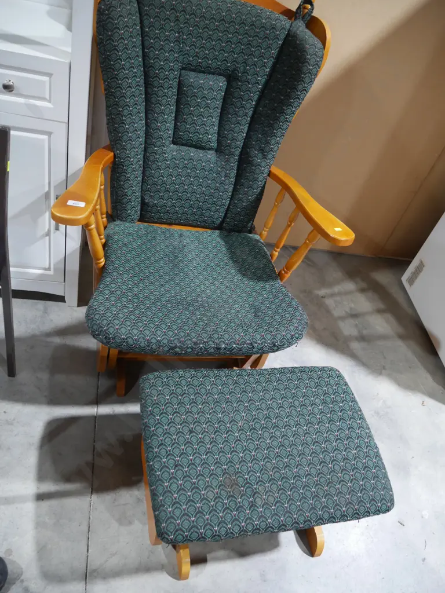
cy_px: 296
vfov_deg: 60.0
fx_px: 514
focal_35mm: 30
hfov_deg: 46.8
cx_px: 222
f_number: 3.6
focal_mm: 15
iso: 800
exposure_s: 1/60
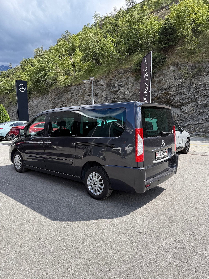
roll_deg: +1.3
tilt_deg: -5.5
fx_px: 193
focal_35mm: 24
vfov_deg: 71.6
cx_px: 104
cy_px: 140
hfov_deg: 56.8
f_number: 1.78
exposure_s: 1/1855
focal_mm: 6.76
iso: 80
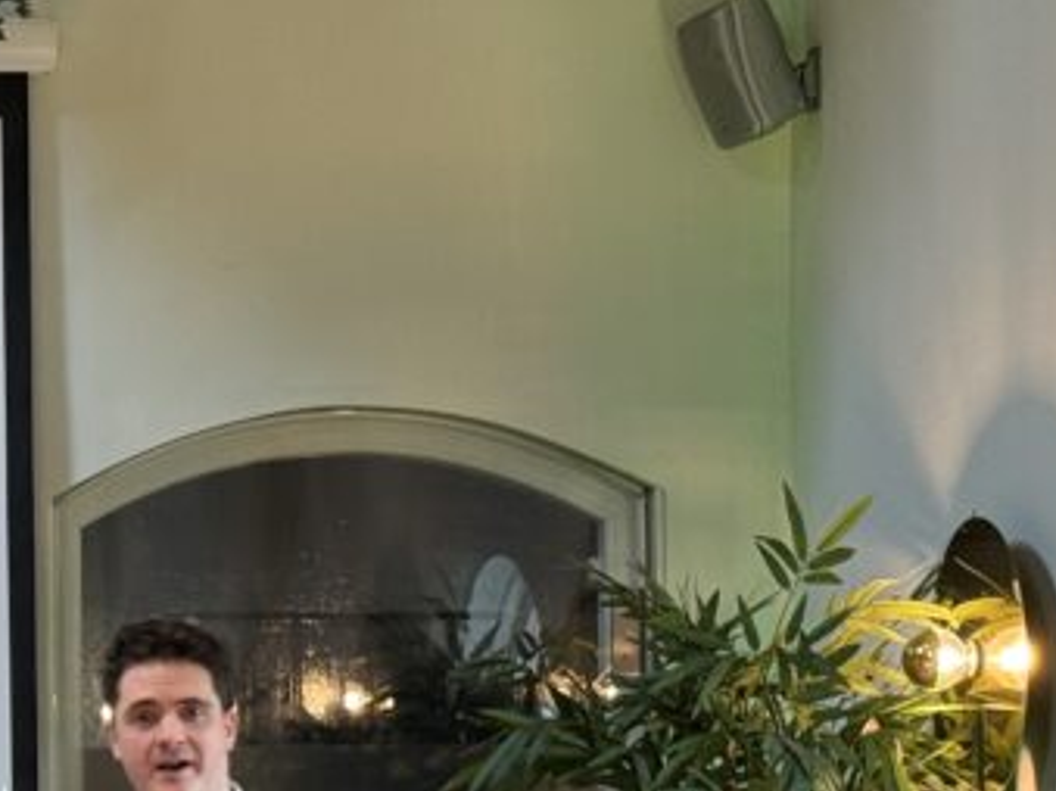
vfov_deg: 10.2
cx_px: -150
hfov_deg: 13.3
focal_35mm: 145
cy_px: 744
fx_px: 4422
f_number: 1.78
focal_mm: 6.76
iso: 160
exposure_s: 1/50
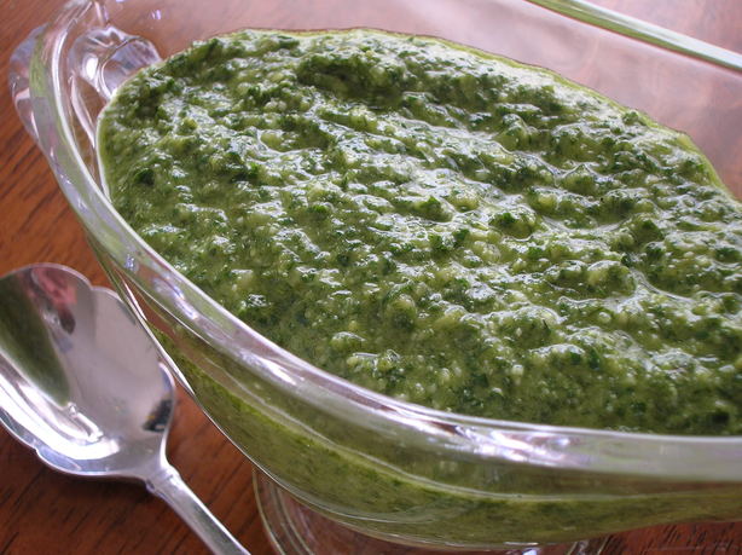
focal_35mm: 54
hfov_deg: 35.6
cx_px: 371
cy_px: 278
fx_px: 1156
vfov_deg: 27.0
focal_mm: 9
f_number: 3.4
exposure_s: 1/15
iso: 50
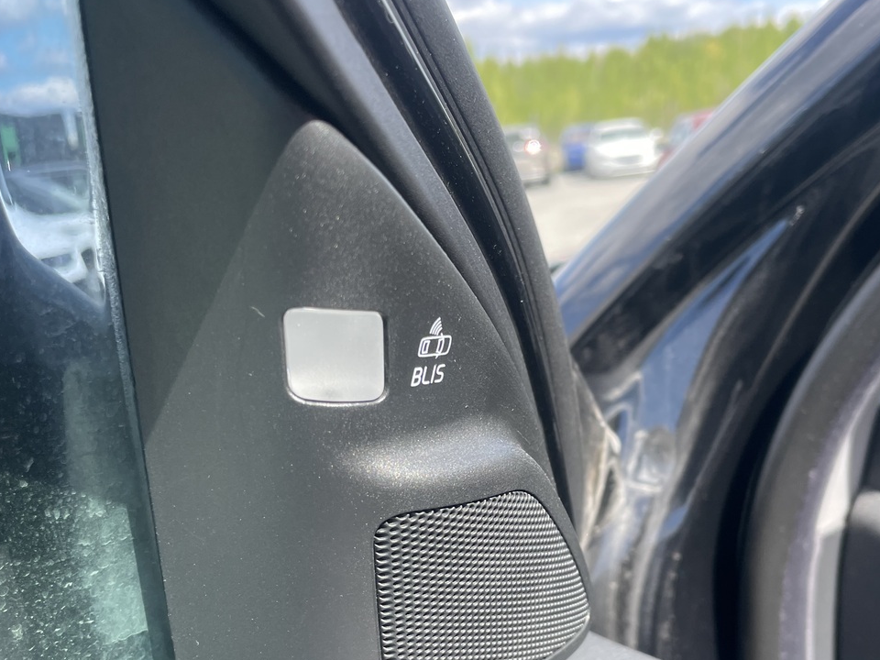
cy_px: 412
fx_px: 991
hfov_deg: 47.3
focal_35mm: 39
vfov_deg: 36.6
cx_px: 566
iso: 32
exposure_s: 1/564
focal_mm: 4.2
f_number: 1.6
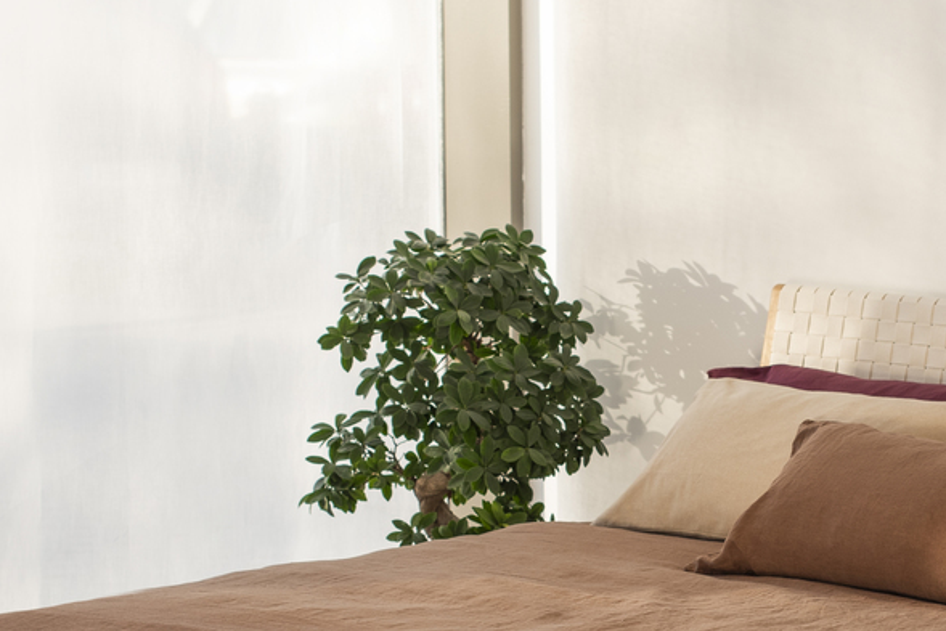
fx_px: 3942
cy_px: 576
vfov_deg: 9.1
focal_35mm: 150
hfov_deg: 13.6
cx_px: 708
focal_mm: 50
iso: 100
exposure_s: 1/125
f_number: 5
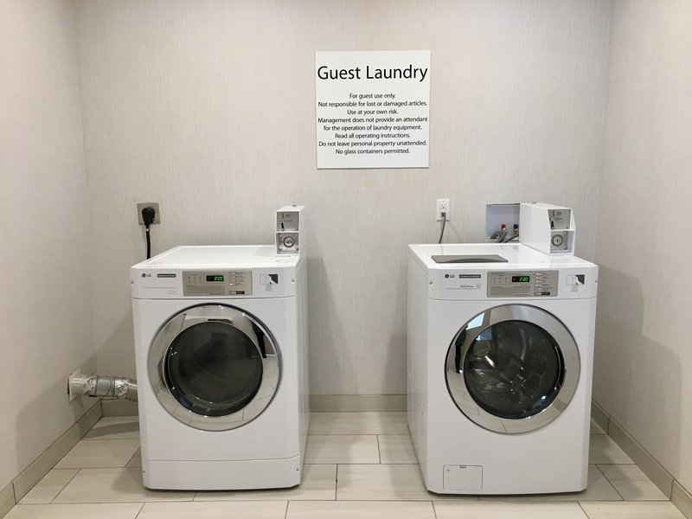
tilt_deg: -9.7
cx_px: 346
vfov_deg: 48.2
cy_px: 260
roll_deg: -0.1
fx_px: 580
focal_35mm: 29
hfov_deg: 61.7
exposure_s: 1/30
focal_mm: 4.15
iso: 64
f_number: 2.2
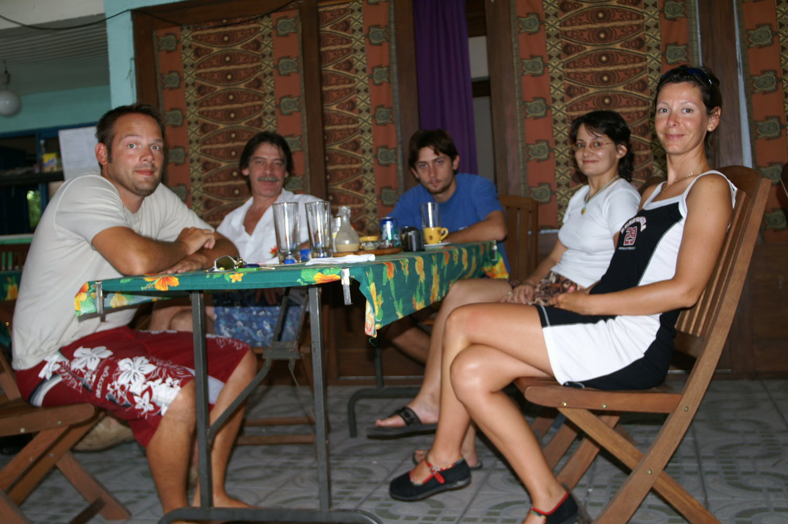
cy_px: 262
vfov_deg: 34.1
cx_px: 394
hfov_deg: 49.6
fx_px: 853
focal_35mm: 39
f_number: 3.5
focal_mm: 26
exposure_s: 1/60
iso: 200
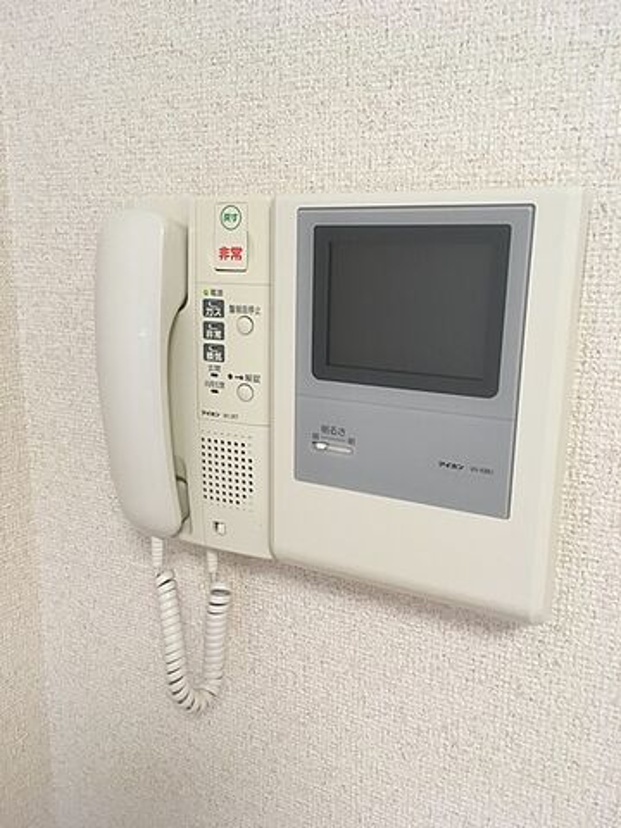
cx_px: 310
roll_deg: -0.5
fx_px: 694
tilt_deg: -14.2
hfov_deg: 48.2
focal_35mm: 29
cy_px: 414
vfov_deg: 61.7
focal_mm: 4.15
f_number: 2.2
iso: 64
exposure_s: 1/33
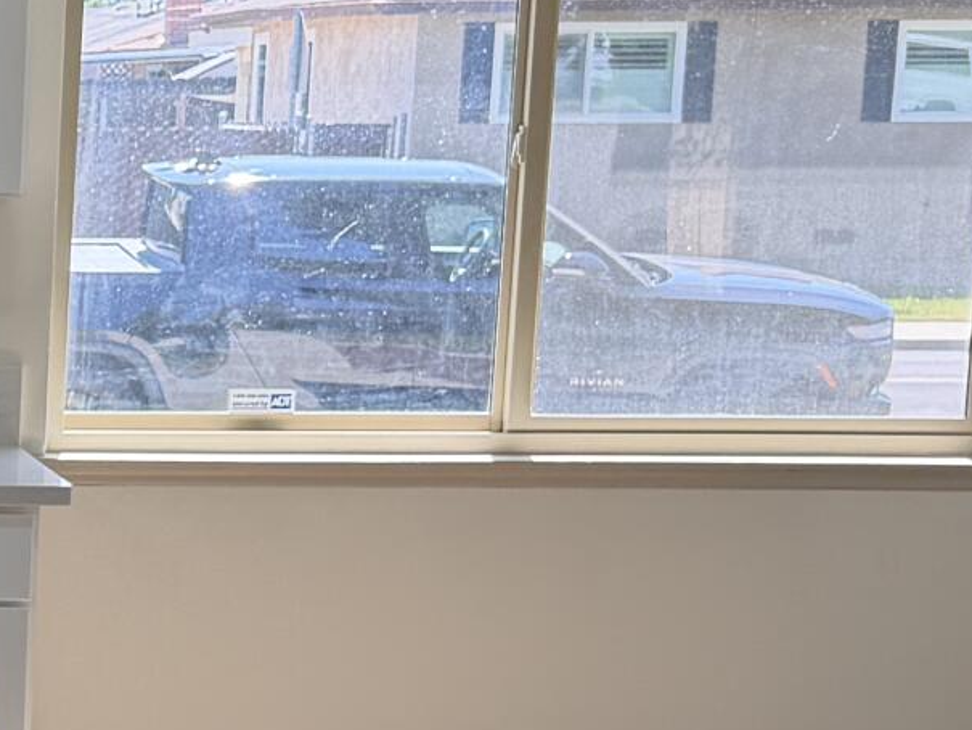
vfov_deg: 12.4
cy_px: 646
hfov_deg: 14.7
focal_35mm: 119
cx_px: -720
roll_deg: +0.7
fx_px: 3342
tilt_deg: -9.2
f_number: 1.78
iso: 100
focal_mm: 6.76
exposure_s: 1/360
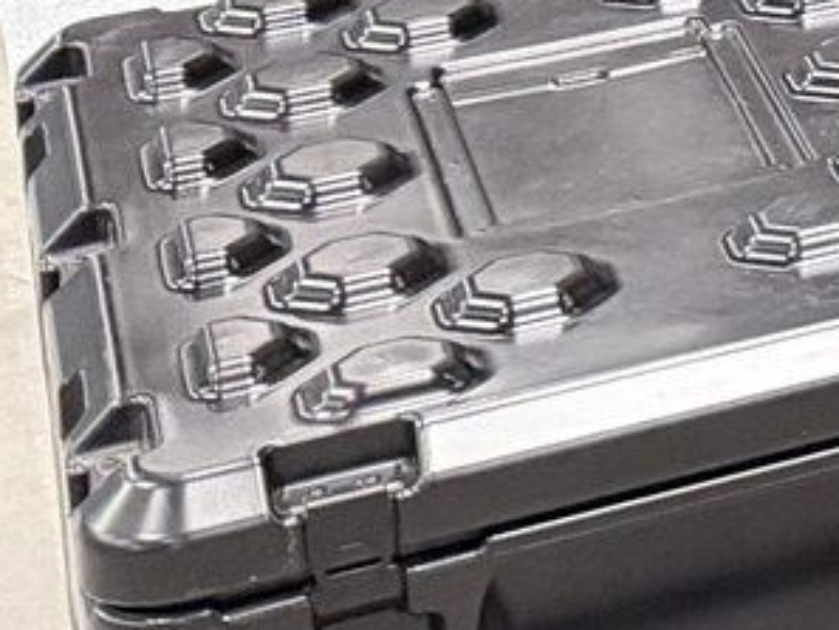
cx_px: 2588
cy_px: -856
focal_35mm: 155
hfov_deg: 9.6
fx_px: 3758
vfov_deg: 8.7
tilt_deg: -11.3
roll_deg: -2.7
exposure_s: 1/50
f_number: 1.78
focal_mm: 6.76
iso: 500
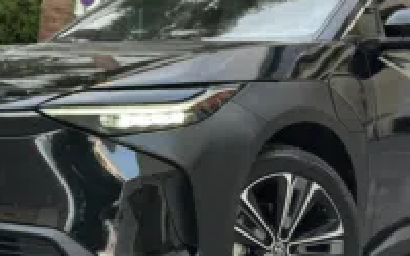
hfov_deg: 20.3
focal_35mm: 102
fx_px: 1140
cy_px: 113
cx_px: 123
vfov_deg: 12.8
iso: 125
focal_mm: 6.86
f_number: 1.78
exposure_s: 1/110
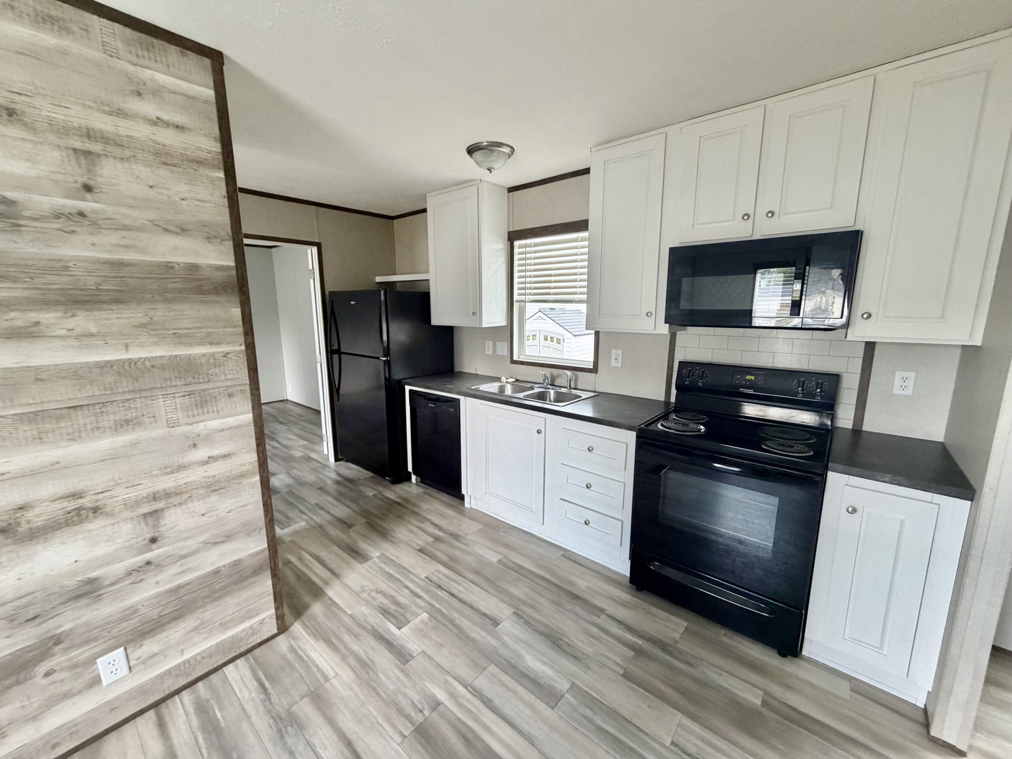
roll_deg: -0.4
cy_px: 380
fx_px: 409
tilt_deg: -9.7
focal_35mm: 14
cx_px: 506
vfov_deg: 85.7
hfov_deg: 102.1
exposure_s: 1/104
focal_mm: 2.22
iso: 320
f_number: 2.2
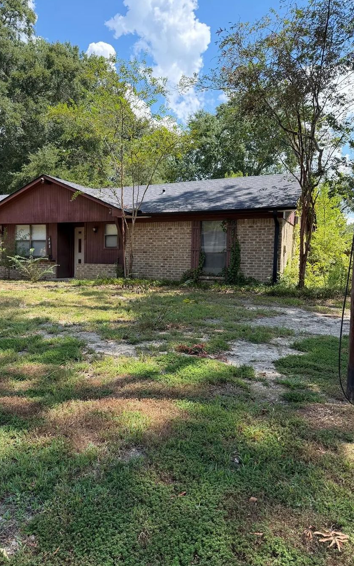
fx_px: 401
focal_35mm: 26
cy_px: 283
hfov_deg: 47.3
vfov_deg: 70.4
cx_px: 139
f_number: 1.78
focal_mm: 6.76
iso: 100
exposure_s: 1/1522
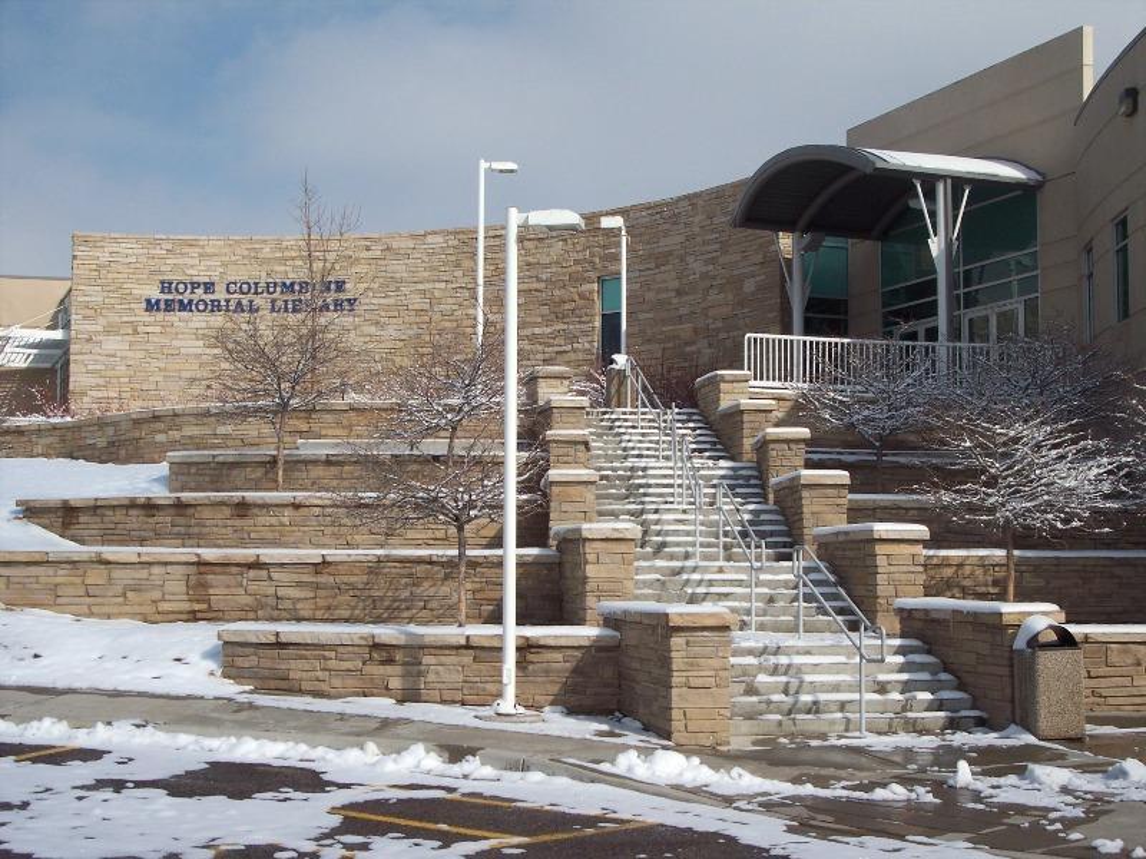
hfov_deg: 36.8
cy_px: 430
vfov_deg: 28.0
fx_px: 1722
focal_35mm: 52
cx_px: 573
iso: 100
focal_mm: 10.7
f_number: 6.7
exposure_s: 1/750
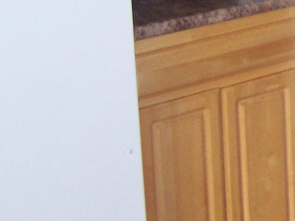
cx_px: 522
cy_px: -110
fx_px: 1261
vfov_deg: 9.7
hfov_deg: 12.3
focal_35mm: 148
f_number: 2.8
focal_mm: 6.3
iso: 140
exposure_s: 1/60
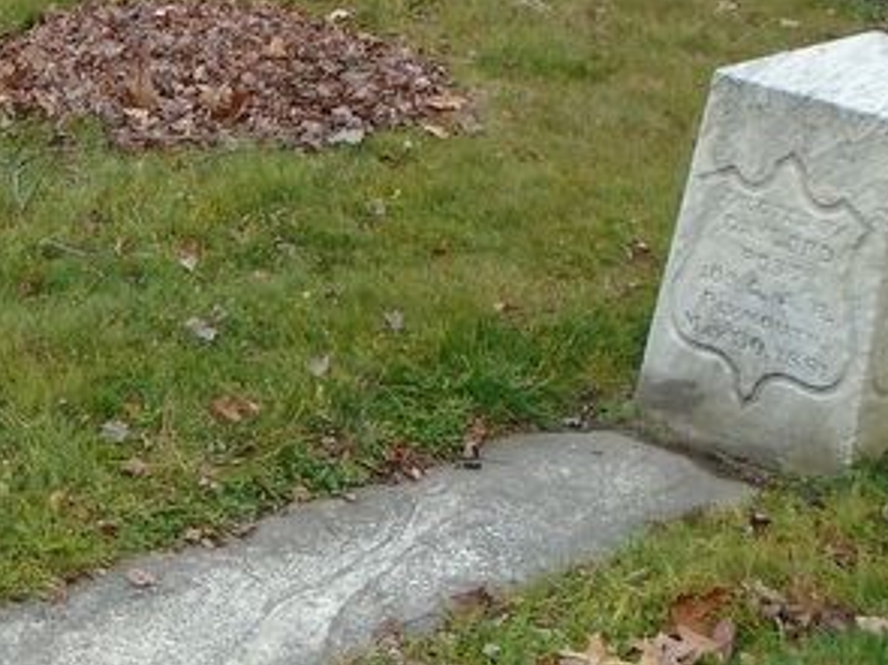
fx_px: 2154
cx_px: 18
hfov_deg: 22.5
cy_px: 319
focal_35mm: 84
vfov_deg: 17.6
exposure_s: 1/200
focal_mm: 5.5
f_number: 3.5
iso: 100
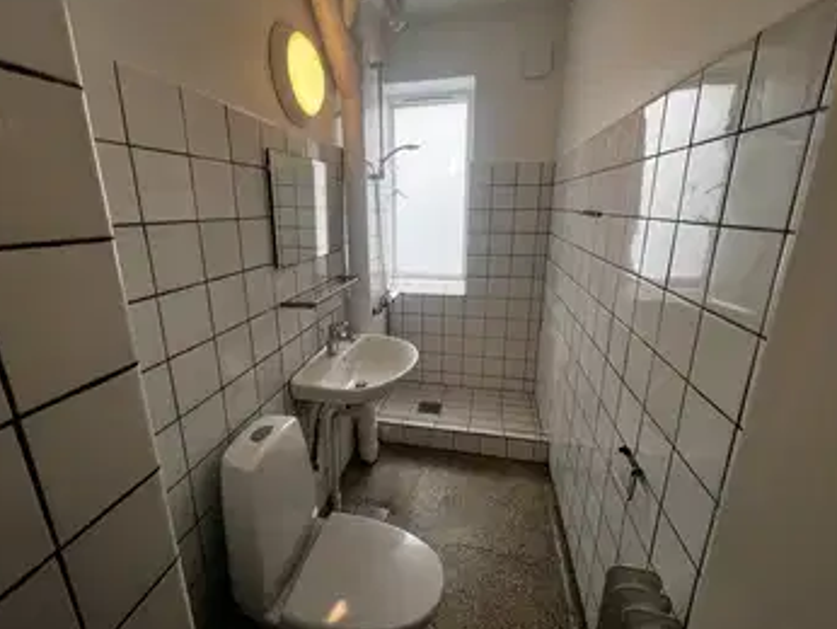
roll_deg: +0.7
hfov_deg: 102.0
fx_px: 339
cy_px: 302
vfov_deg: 85.7
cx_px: 405
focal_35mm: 14
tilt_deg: -13.9
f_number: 1.8
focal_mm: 1.57
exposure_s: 1/142
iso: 32
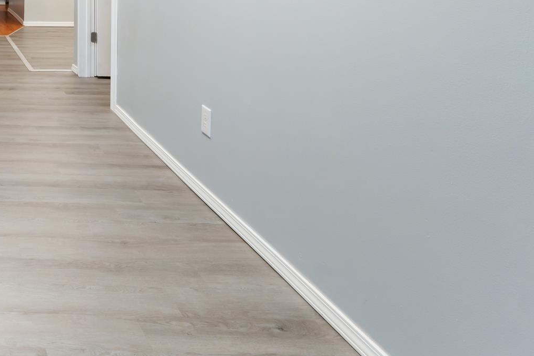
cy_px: -59
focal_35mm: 37
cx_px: -80
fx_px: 549
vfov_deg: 31.0
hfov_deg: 39.9
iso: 200
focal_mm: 10
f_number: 9
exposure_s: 1/2.5
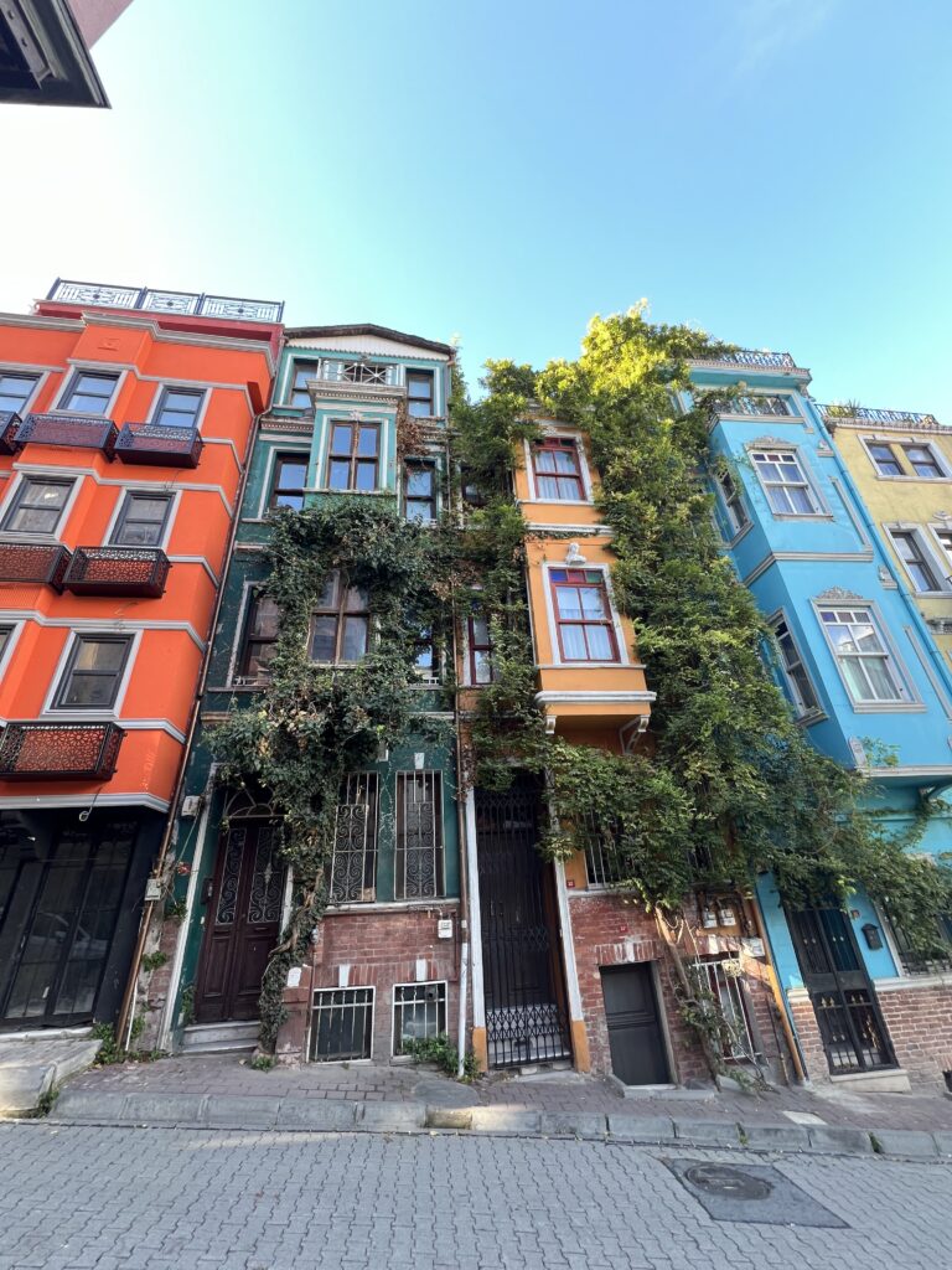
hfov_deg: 89.9
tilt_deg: +26.3
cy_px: 635
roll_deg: +5.7
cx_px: 476
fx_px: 477
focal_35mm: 13
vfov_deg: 106.2
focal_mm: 1.57
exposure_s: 1/99
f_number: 1.8
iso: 50
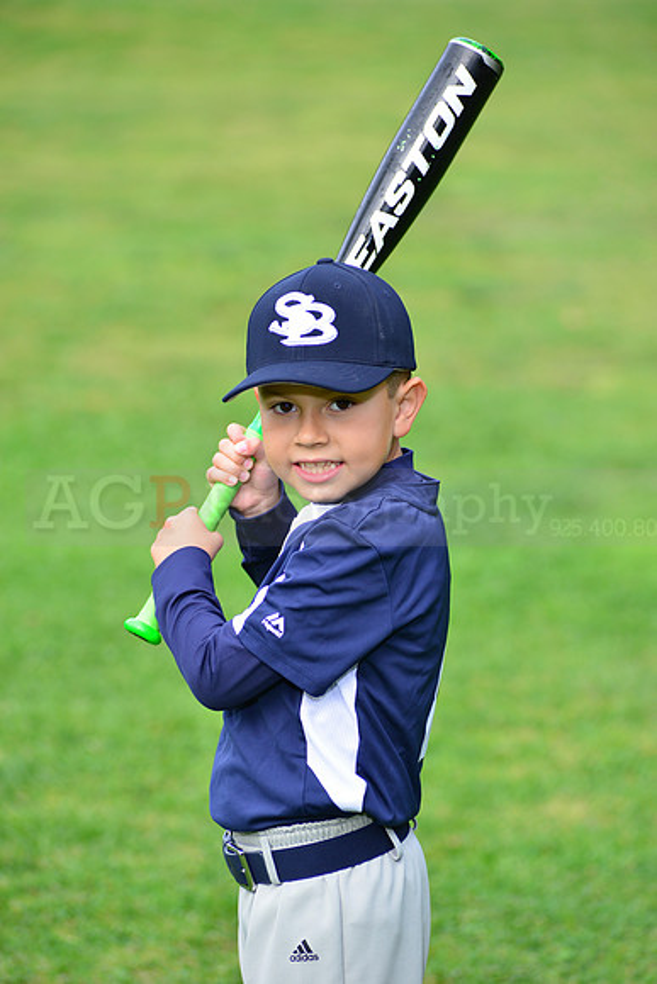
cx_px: 328
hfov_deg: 8.6
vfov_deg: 12.8
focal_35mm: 160
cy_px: 492
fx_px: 4377
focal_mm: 160
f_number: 5.6
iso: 320
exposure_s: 1/200
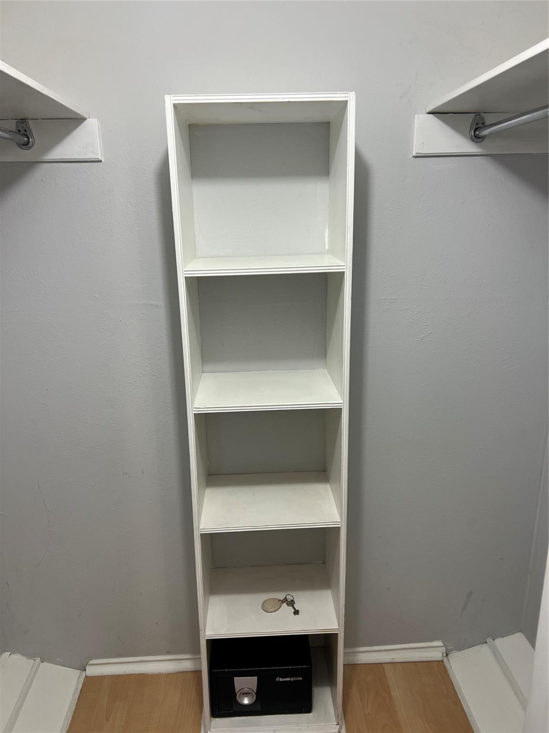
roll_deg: +1.1
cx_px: 274
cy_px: 366
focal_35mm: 26
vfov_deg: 67.3
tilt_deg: -15.3
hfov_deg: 53.1
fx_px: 550
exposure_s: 1/60
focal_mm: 5.7
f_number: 1.5
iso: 80
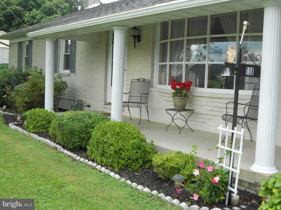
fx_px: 349
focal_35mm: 43
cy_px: 105
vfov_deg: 33.6
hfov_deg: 43.9
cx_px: 140
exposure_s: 1/125
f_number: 4.2
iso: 80
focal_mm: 7.7
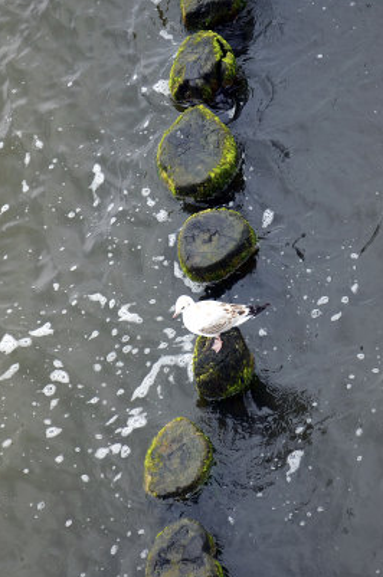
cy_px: 321
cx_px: 195
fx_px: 2014
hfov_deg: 10.9
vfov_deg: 16.3
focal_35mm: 126
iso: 200
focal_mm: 55
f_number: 5.6
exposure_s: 1/125
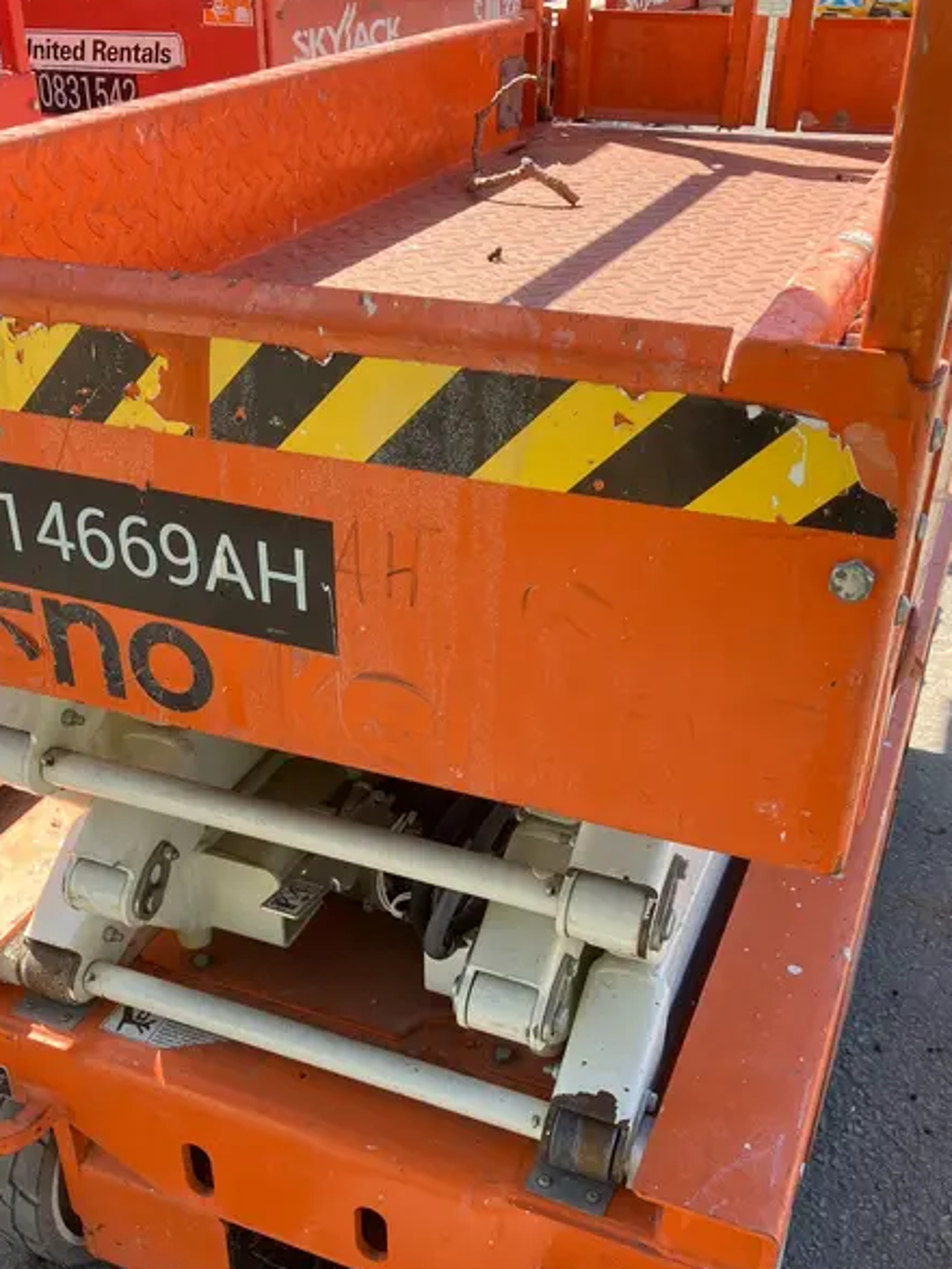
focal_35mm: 35
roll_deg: +1.2
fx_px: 1282
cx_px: 411
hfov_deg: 40.6
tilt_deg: -34.3
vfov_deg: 52.3
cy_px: 761
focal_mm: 3.99
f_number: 1.8
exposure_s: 1/277
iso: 32
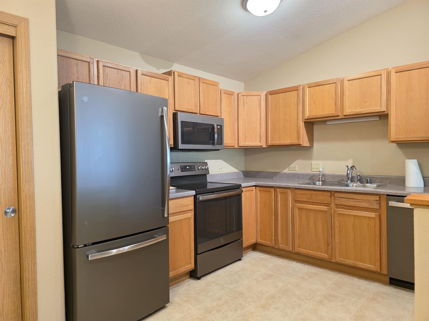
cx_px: 214
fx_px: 285
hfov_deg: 73.9
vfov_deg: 58.9
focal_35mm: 23
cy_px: 160
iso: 800
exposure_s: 1/120
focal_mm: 6.3
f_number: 1.7
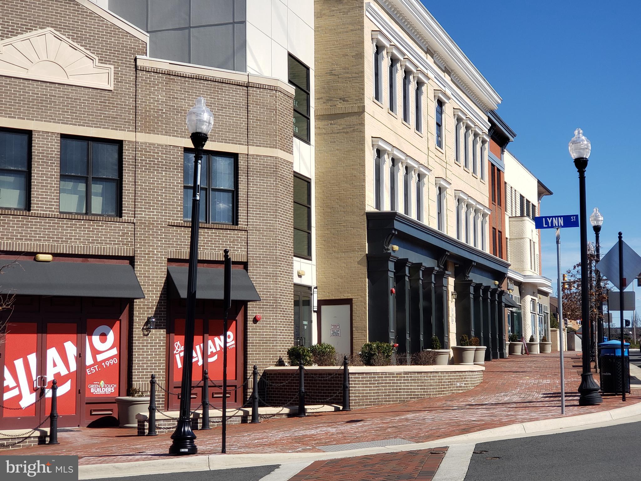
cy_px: 240
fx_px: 963
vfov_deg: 28.0
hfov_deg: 36.8
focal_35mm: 52
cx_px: 320
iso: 32
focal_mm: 6
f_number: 2.4
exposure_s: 1/829
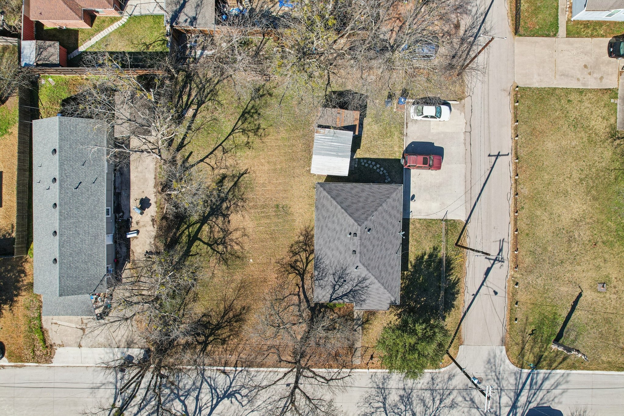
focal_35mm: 22
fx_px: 381
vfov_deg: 57.2
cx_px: 312
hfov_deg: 78.6
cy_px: 208
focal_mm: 8.4
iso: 100
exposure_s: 1/1250
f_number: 2.8
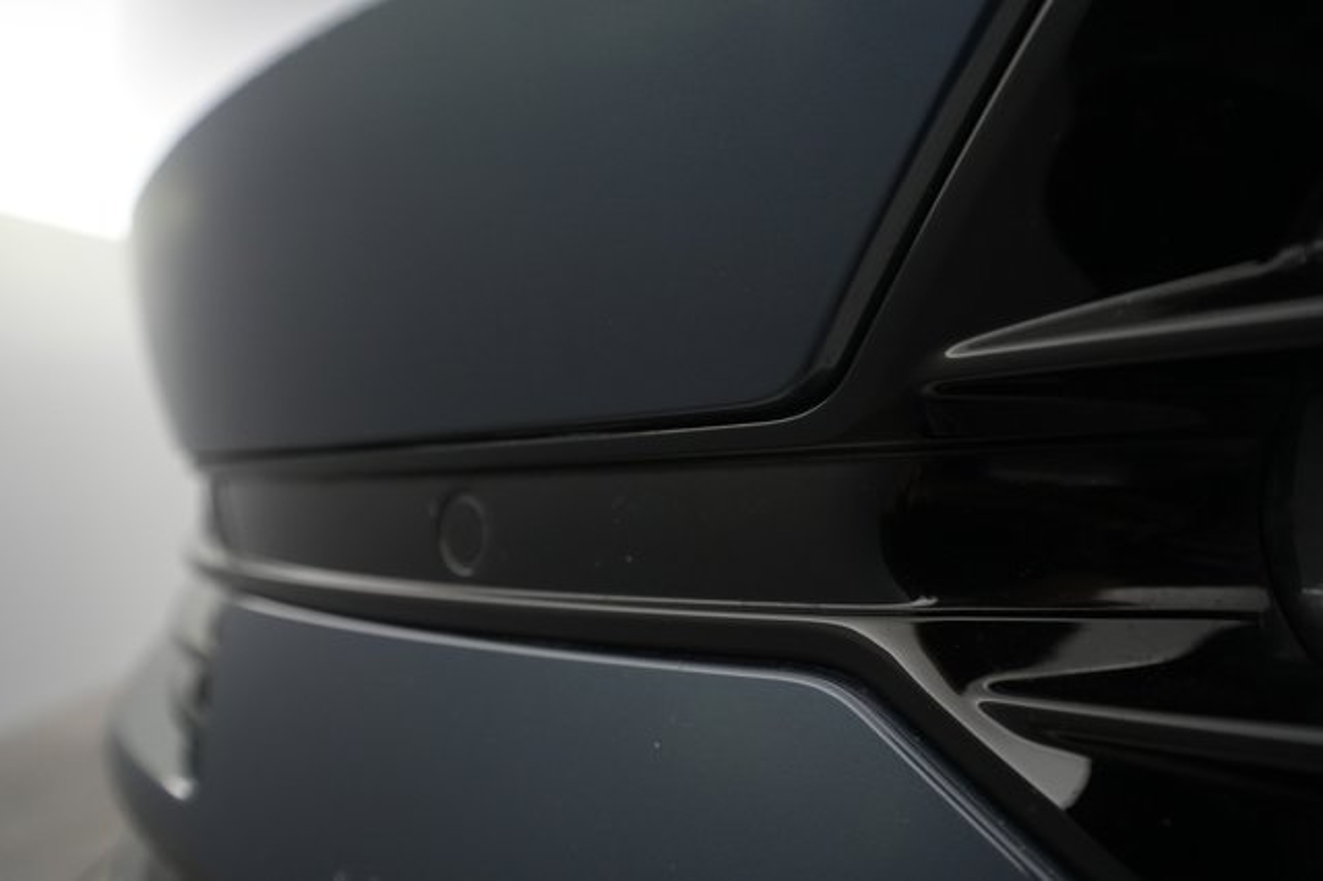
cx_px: 662
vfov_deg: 46.4
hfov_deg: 65.5
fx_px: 1028
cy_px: 440
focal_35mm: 28
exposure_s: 1/100
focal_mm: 28
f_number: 4.5
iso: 3200
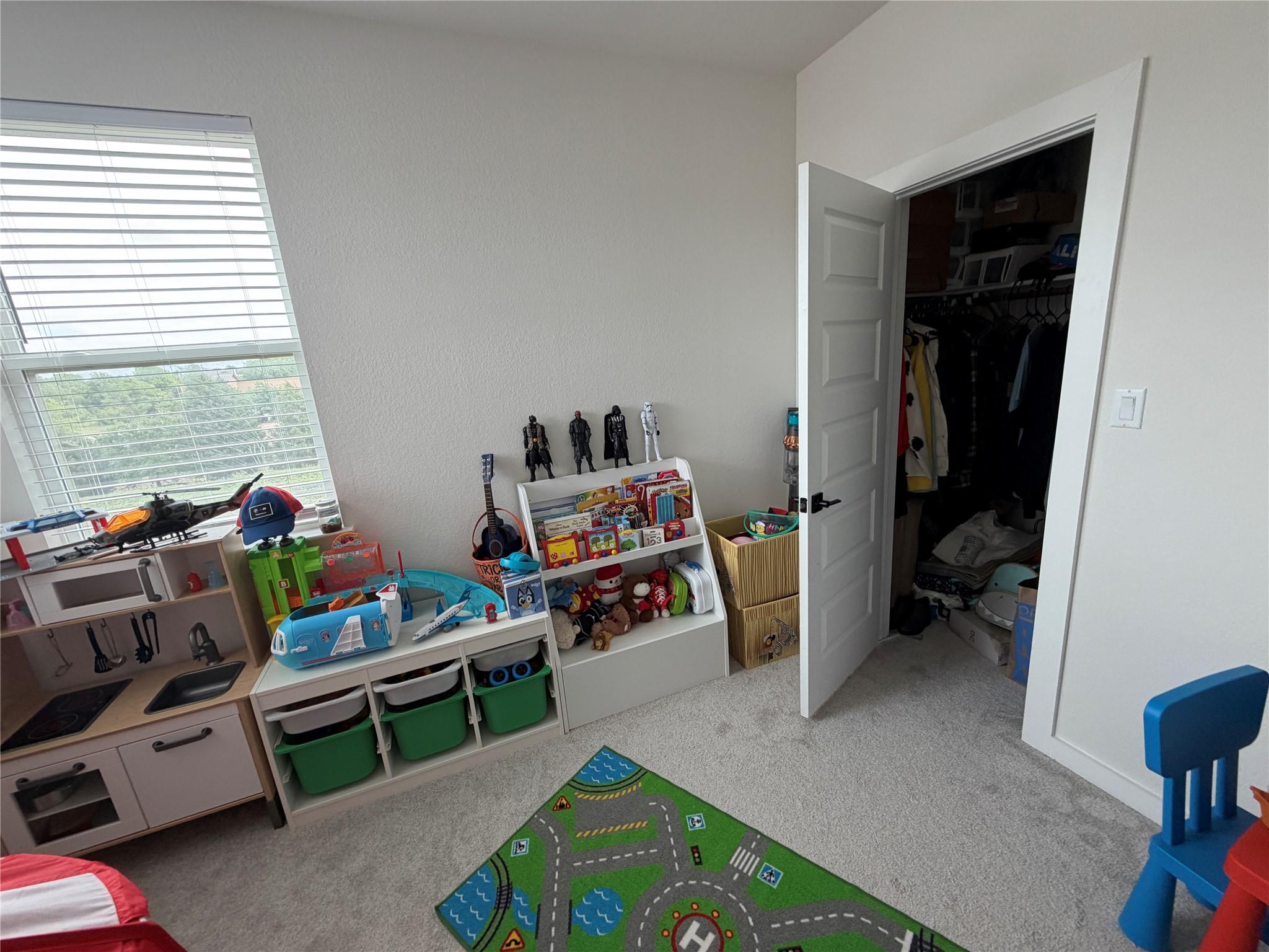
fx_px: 513
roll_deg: +4.8
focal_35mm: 14
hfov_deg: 102.1
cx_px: 634
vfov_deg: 85.7
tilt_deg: -14.3
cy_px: 476
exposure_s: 1/121
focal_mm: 2.22
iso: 160
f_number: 2.2
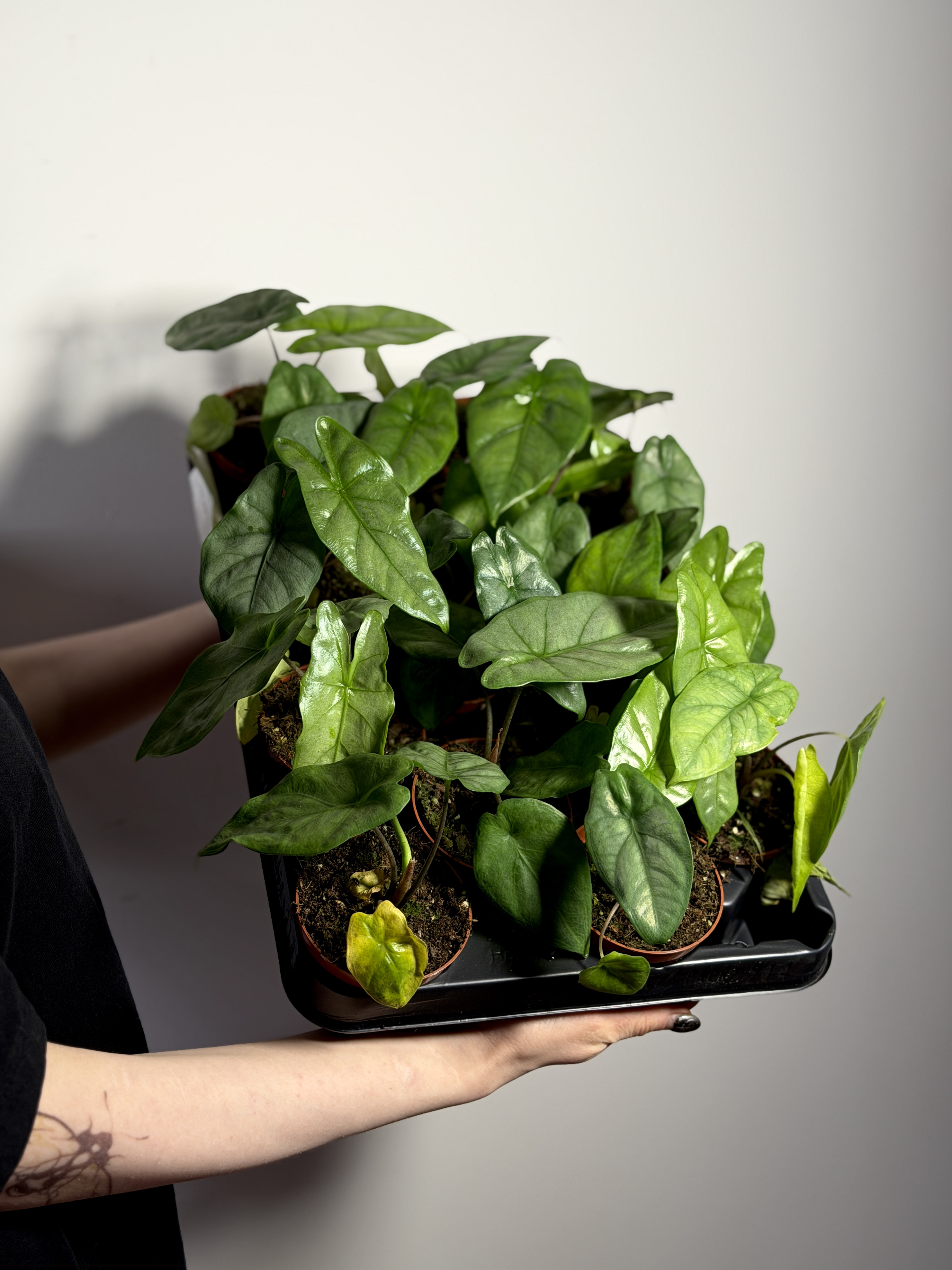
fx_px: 1797
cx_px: 481
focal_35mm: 49
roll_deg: -0.4
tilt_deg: -14.4
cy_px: 640
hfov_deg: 29.7
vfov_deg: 38.9
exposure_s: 1/121
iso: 80
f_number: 1.78
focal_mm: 6.76
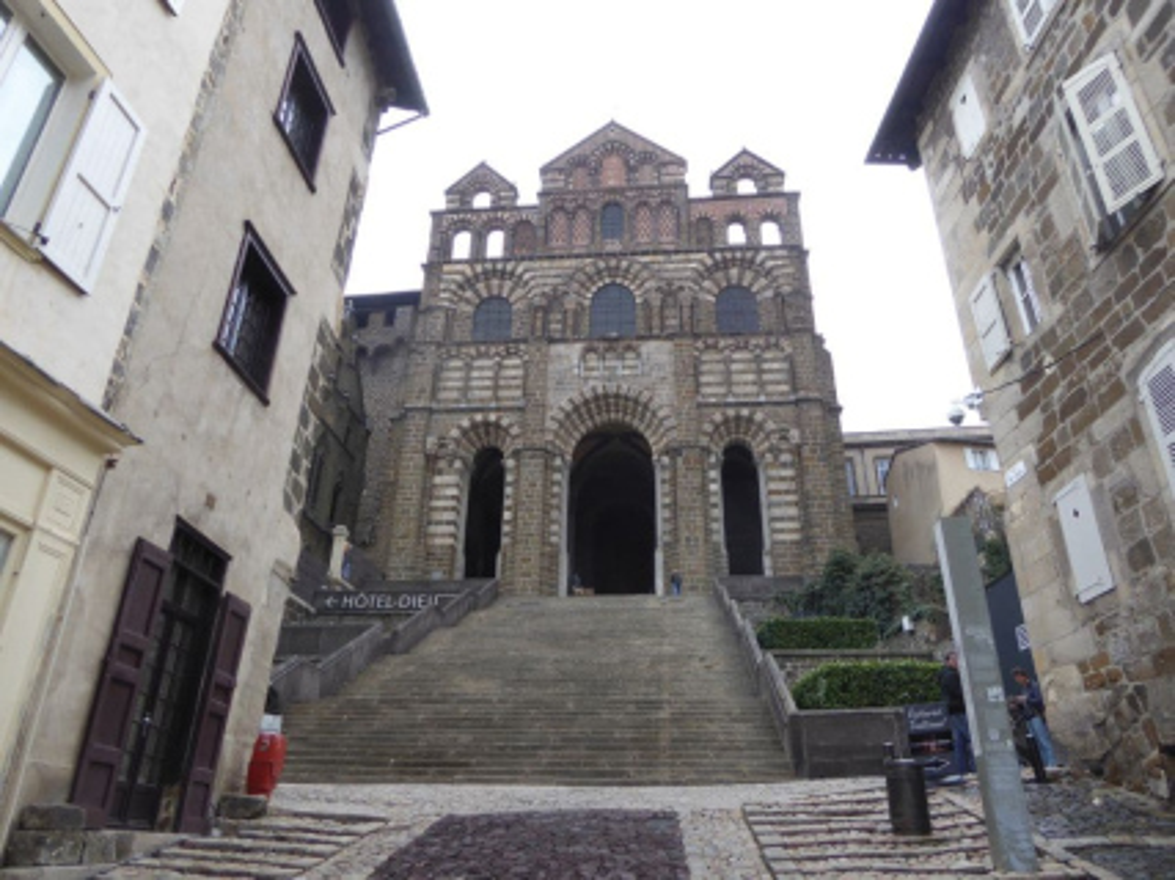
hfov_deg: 69.4
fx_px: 848
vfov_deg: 54.9
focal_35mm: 25
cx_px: 588
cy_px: 440
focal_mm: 4.3
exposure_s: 1/125
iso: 100
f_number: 3.3
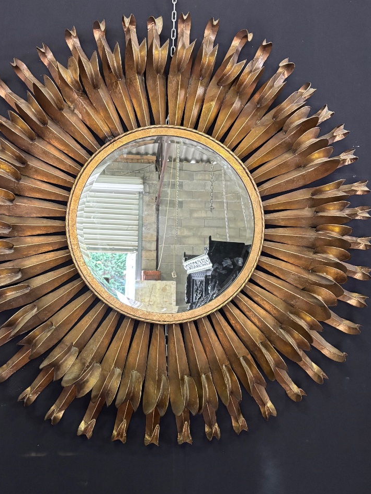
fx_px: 471
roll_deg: -2.1
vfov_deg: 55.3
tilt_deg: +4.0
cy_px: 231
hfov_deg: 42.8
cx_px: 155
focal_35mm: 33
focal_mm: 5.96
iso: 400
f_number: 1.6
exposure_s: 1/33
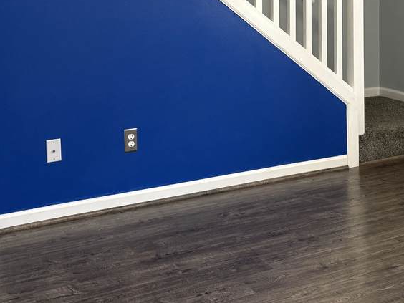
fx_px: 689
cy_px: 6
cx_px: 297
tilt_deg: -2.9
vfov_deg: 23.8
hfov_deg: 32.2
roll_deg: +0.4
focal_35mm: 59
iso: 160
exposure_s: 1/60
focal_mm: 5.96
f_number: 1.6
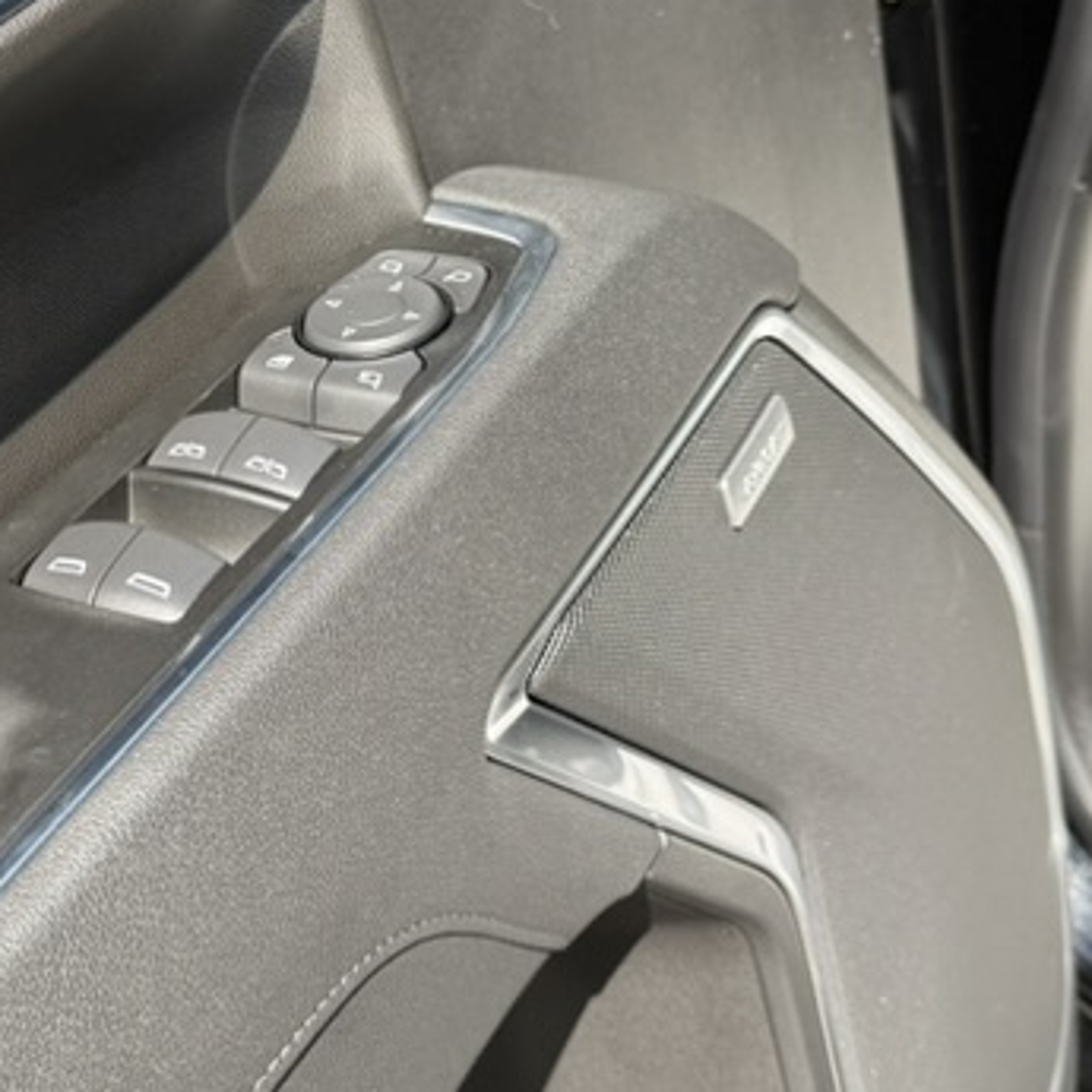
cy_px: 339
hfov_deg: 27.1
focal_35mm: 63
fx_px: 2248
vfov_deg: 27.1
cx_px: 339
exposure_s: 1/1018
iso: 80
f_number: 1.78
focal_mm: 6.76
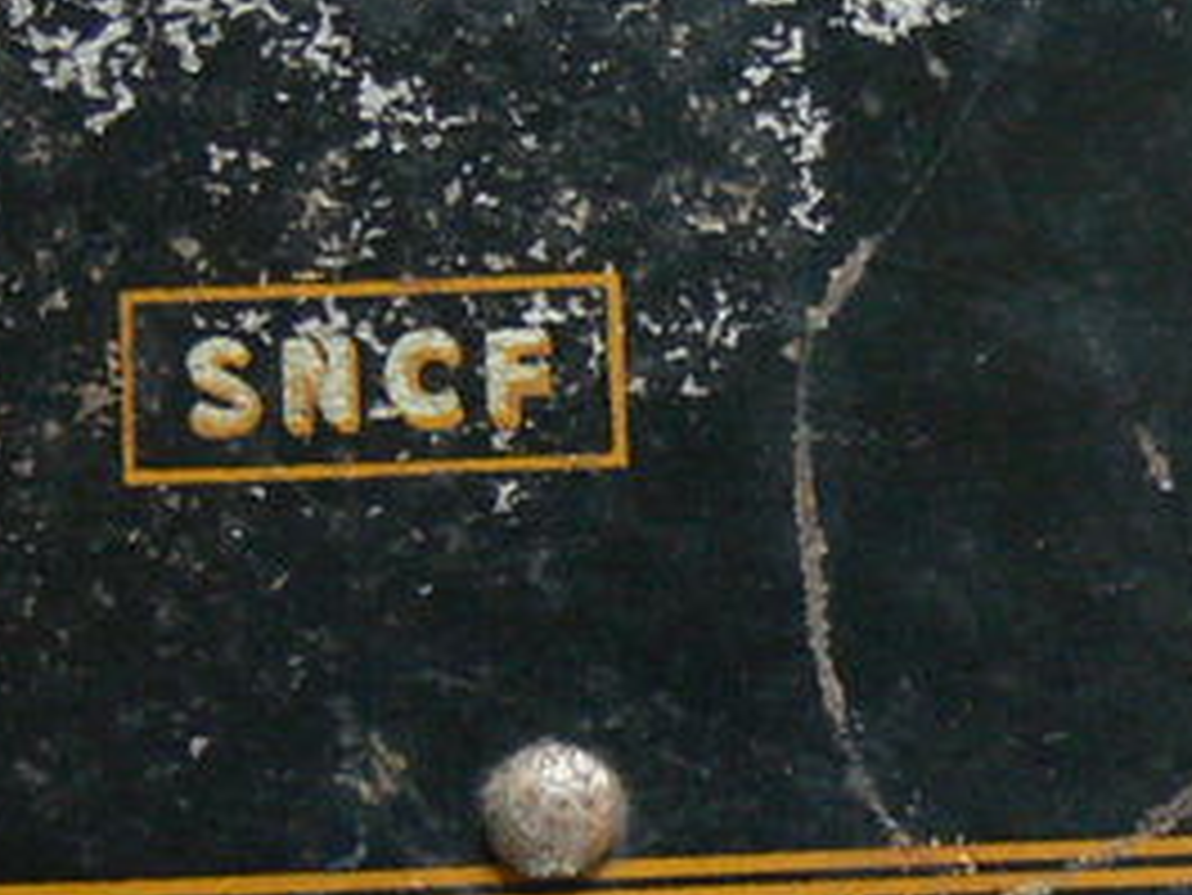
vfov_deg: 7.6
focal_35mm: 196
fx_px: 6752
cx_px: 738
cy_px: 477
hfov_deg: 10.1
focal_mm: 10.2
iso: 200
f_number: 3.2
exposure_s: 1/30
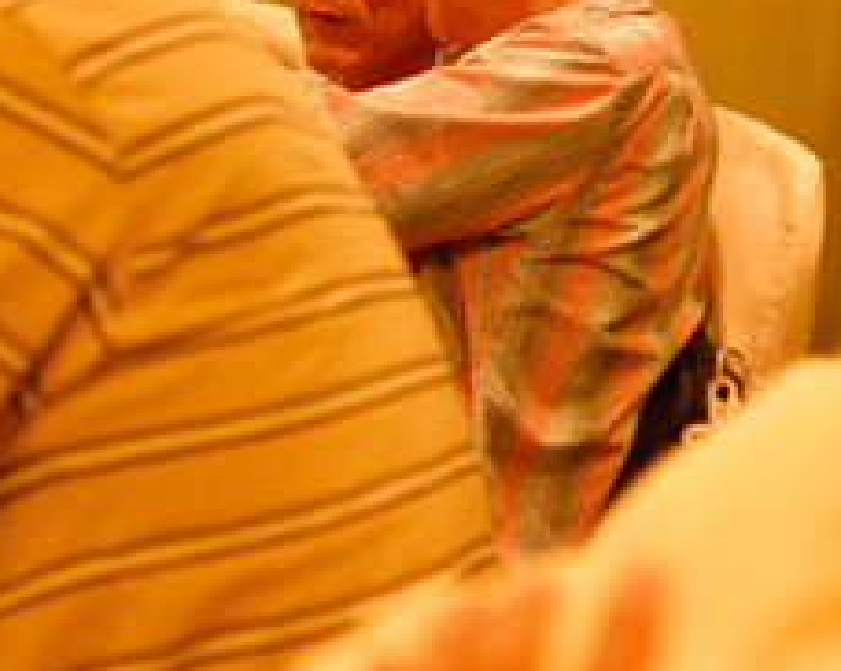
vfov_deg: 13.7
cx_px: 432
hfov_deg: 17.3
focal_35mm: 111
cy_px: 2
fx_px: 2760
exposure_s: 1/90
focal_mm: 28
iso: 800
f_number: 2
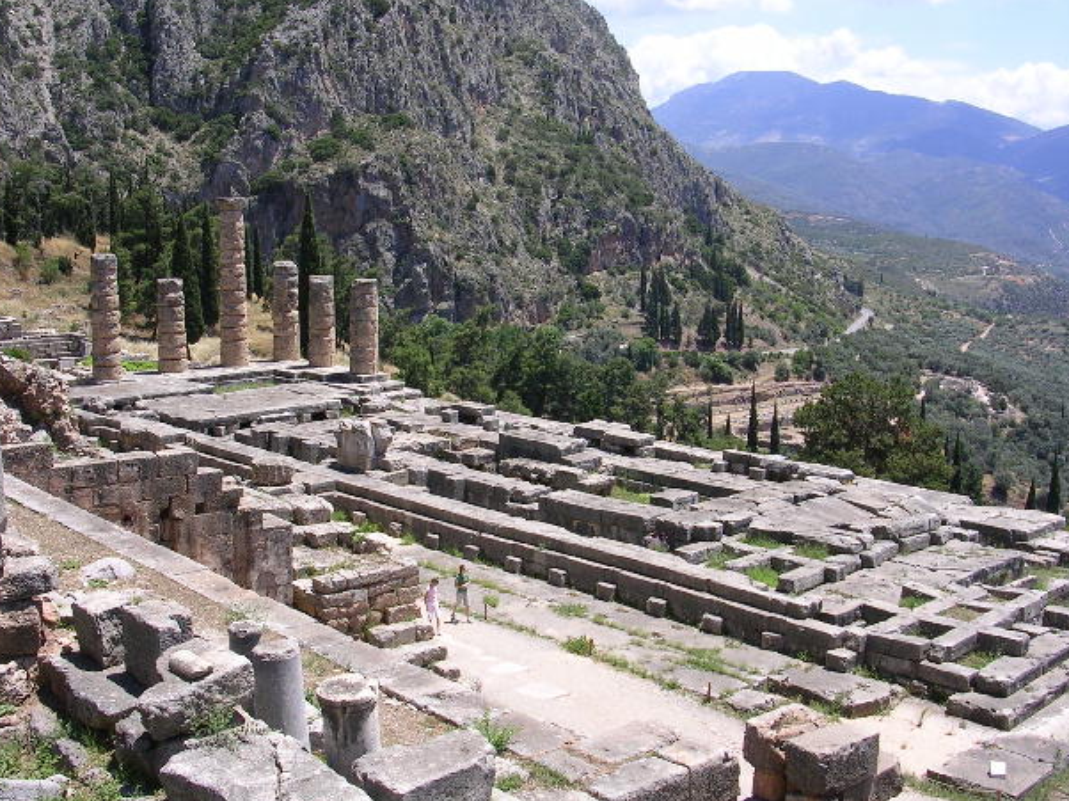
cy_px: 372
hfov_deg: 45.8
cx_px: 550
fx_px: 1266
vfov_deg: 35.1
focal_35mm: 41
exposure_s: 1/240
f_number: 5.6
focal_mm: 5.8
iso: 50
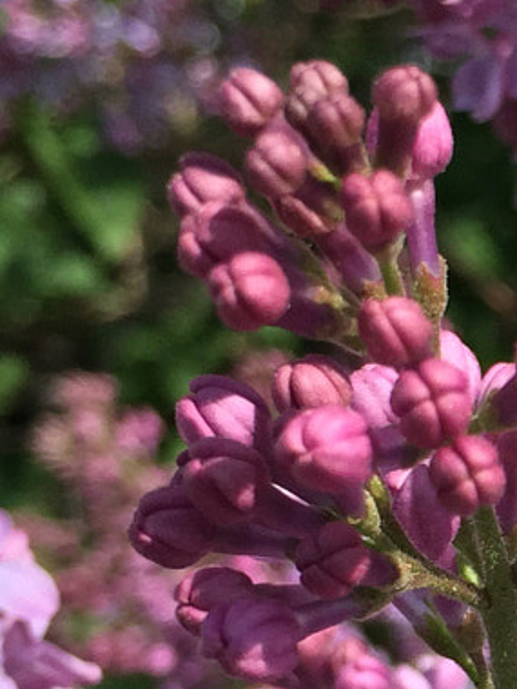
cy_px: 609
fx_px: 2429
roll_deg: -0.9
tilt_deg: -14.1
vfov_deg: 16.0
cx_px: 784
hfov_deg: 11.6
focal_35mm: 122
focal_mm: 4.15
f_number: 2.2
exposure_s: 1/1582
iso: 32
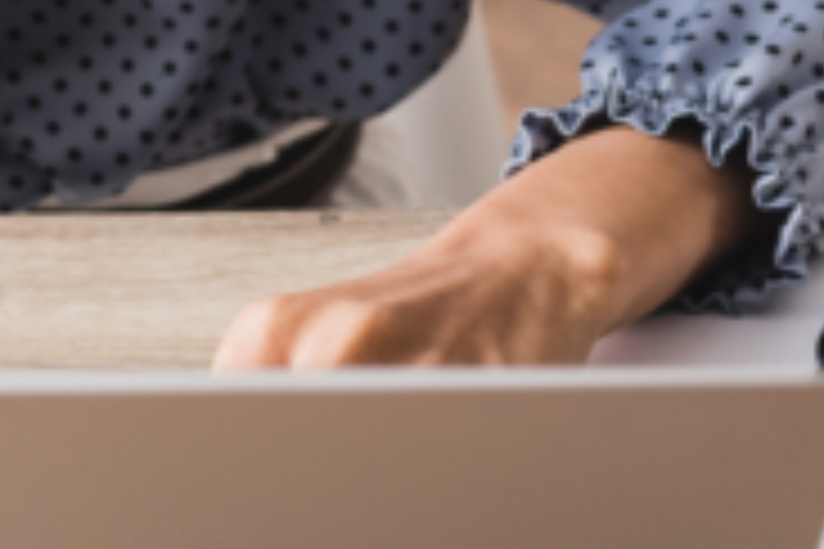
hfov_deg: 13.8
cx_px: -9
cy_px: -97
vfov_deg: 9.2
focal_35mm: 147
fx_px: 3364
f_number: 4
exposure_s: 1/200
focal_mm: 35
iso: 100
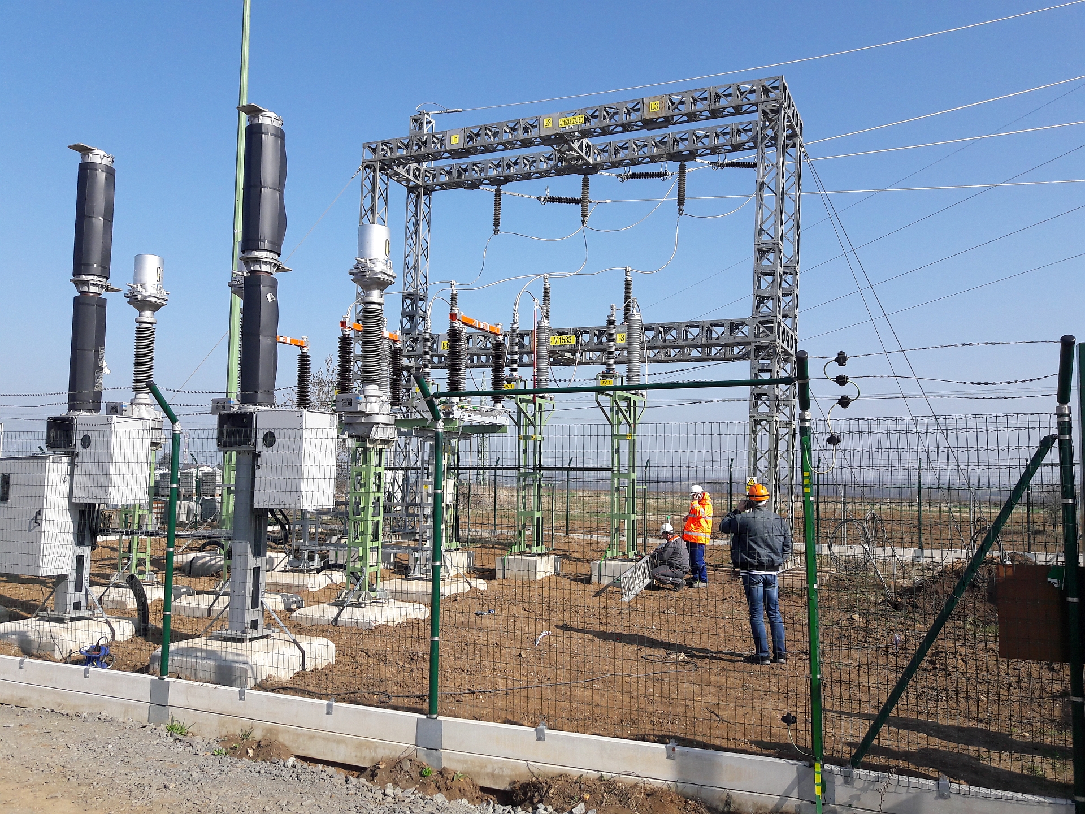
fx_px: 878
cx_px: 542
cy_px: 407
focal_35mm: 28
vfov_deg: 49.7
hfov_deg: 63.4
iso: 40
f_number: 1.9
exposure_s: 1/1429
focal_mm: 3.7
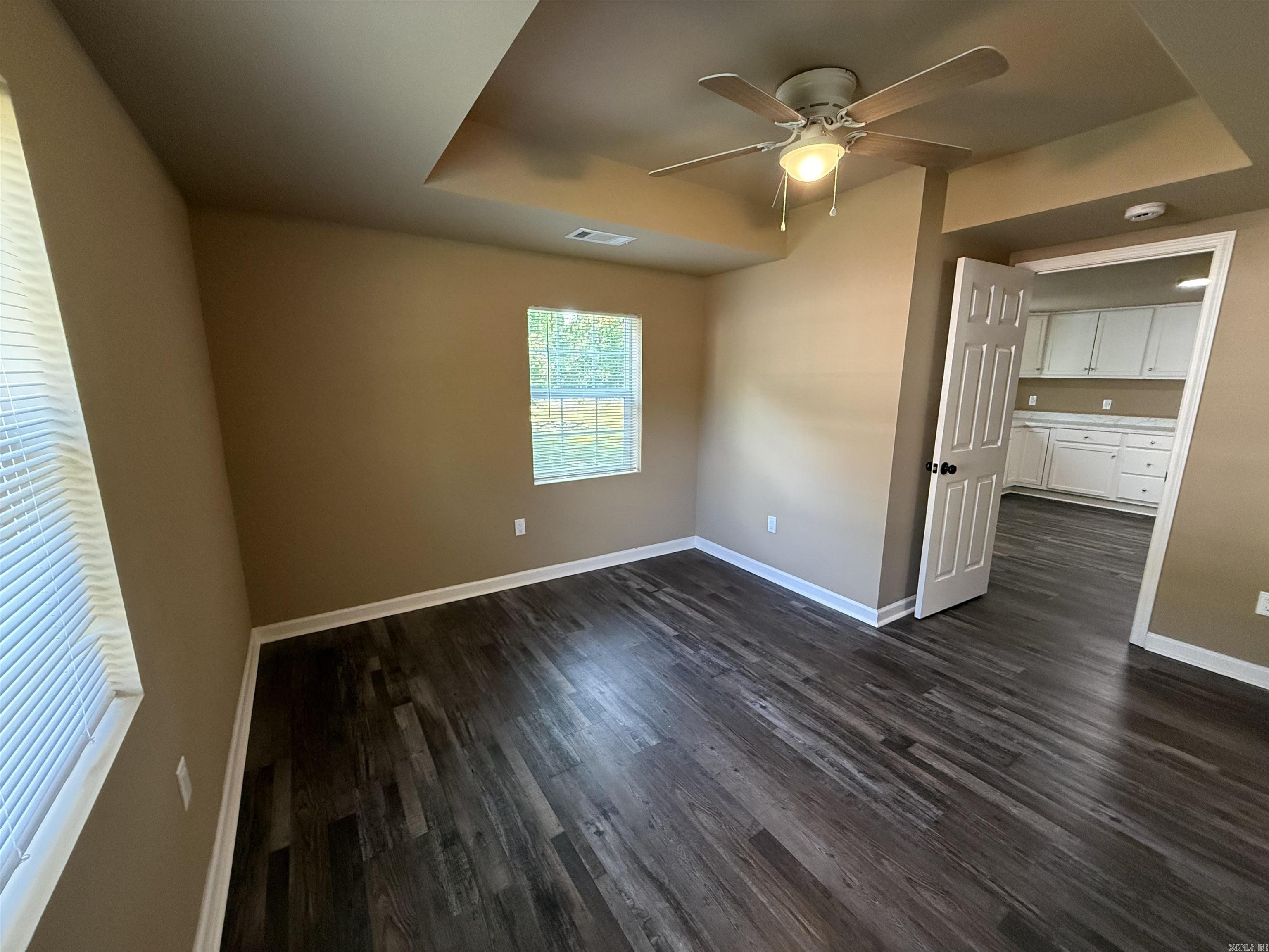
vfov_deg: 85.7
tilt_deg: -11.3
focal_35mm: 14
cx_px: 634
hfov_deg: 102.1
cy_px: 476
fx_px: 513
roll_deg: -0.2
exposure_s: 1/120
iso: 640
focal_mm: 2.22
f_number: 2.2
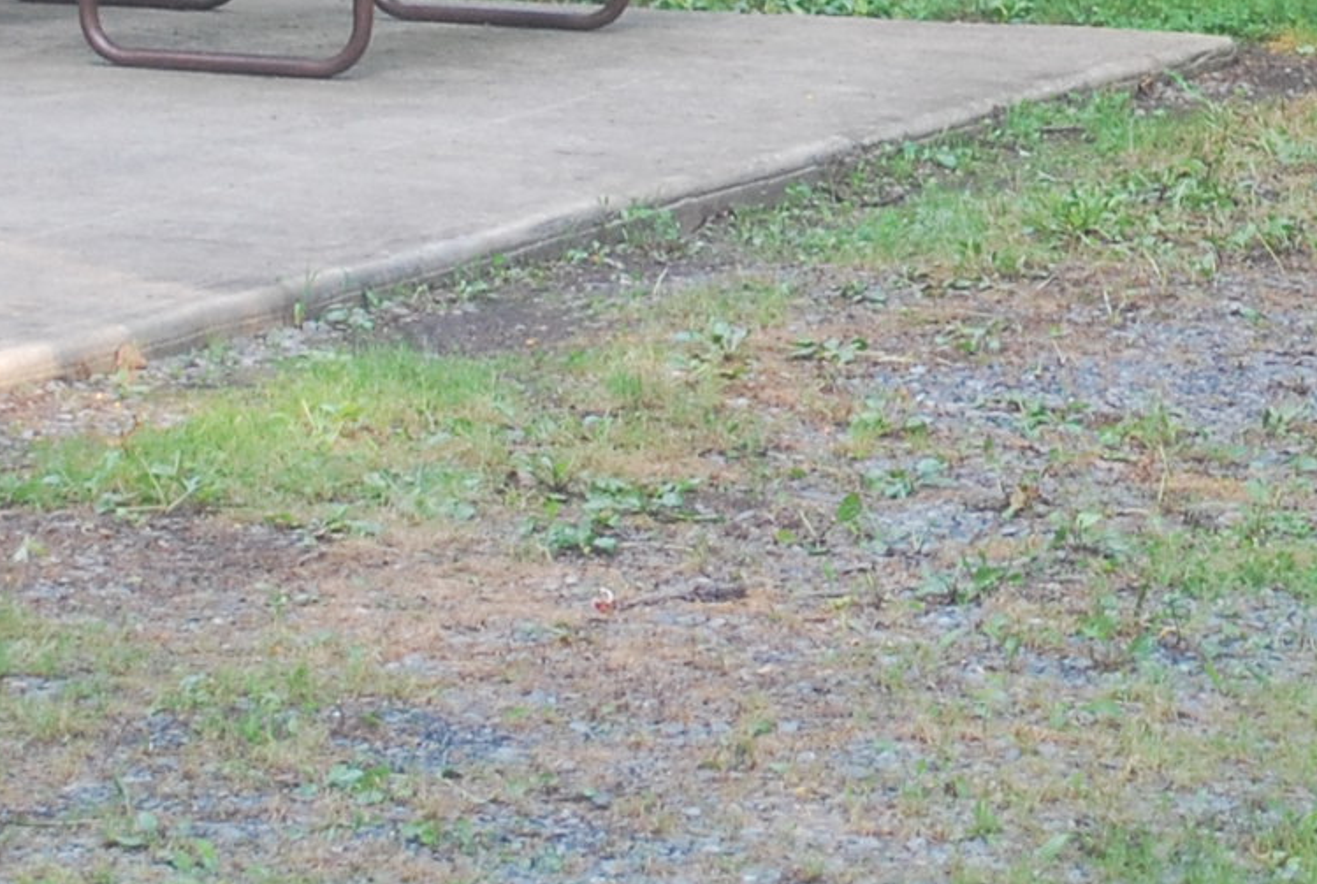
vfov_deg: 6.7
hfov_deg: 10.0
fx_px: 7440
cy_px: -288
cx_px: 1373
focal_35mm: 203
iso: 320
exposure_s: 1/30
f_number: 5.3
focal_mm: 35
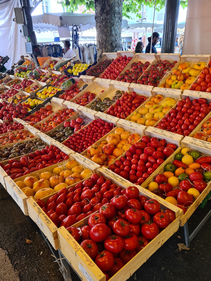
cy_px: 140
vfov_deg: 67.3
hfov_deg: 53.1
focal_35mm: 26
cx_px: 106
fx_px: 211
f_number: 1.8
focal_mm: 5.4
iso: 80
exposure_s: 1/100
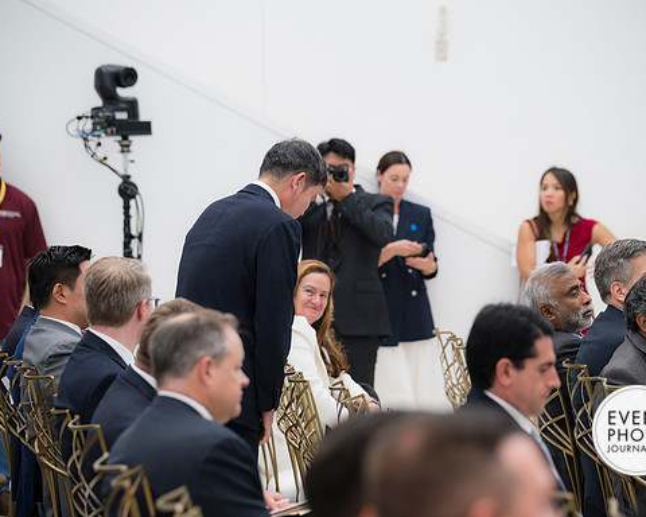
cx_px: 338
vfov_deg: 9.1
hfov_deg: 11.4
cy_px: 259
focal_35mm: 170
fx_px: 3250
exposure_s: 1/160
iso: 180
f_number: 4
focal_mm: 150
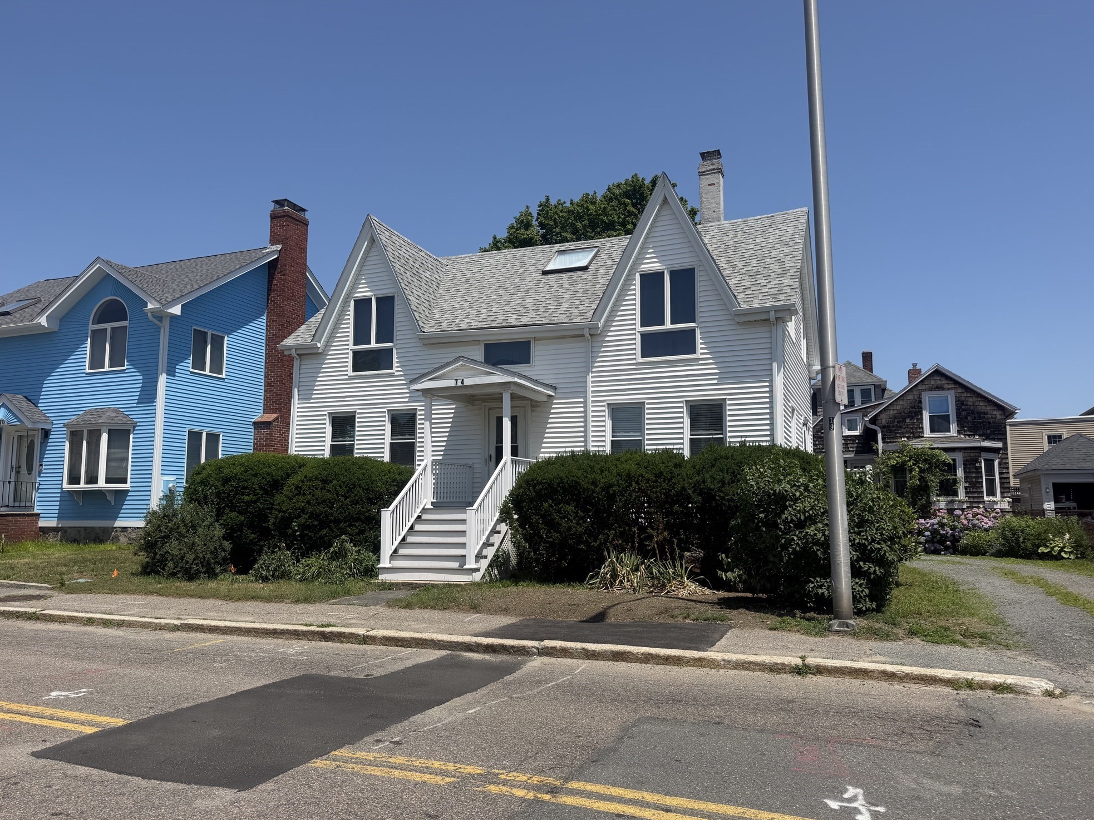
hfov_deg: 69.4
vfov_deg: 54.9
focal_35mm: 25
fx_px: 790
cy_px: 415
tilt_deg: +6.3
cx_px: 550
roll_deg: +0.4
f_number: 1.78
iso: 80
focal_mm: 6.76
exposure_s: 1/5714
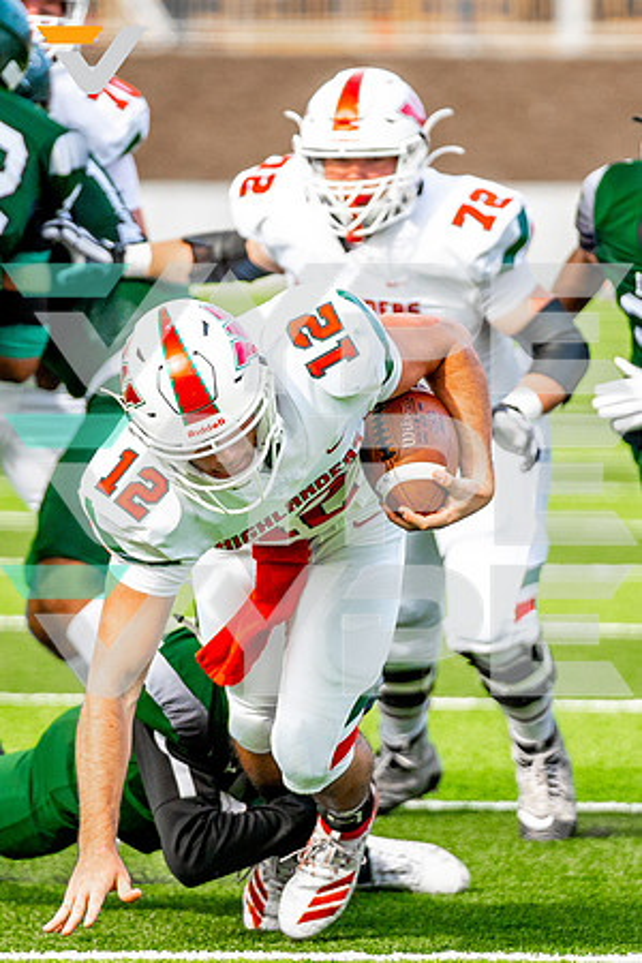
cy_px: 460
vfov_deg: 4.7
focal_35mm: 440
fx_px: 11759
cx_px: 329
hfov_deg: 3.1
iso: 400
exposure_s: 1/2000
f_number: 2.8
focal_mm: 181
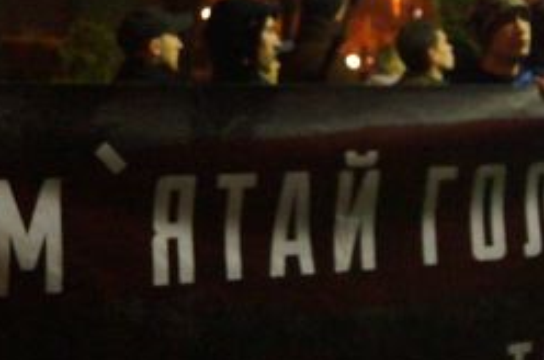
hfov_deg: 16.4
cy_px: -130
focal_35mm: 120
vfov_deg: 11.0
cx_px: 656
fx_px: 1809
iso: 3200
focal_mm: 22
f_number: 4
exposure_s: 1/20
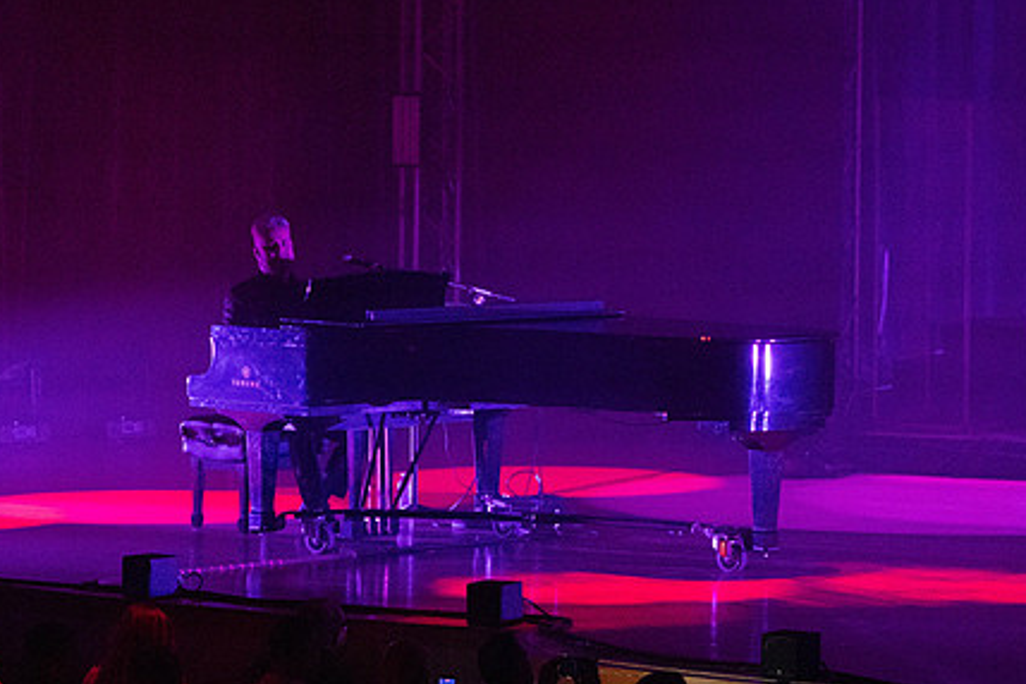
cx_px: 639
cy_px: 228
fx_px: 7324
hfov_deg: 8.0
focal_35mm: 257
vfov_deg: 5.3
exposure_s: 1/320
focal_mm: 190
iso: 16000
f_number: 5.6
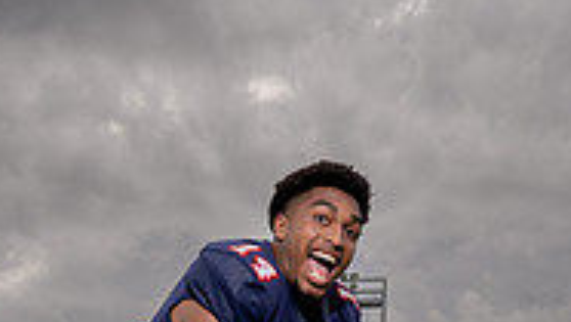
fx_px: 1379
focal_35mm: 91
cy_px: 681
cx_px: 243
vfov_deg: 11.7
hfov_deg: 23.4
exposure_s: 1/250
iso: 100
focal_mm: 36
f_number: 8
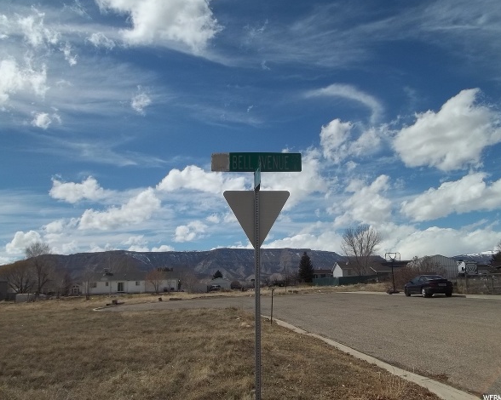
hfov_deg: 52.8
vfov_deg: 43.3
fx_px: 504
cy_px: 197
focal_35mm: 34
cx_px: 238
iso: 64
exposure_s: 1/400
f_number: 8.8
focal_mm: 5.7
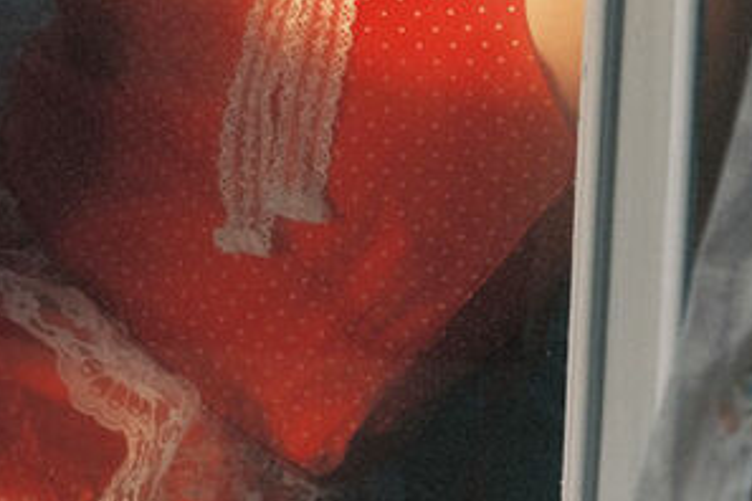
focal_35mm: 251
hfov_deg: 8.1
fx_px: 5243
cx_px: -170
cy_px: -213
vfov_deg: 5.4
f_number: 2.8
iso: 160
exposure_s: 1/125
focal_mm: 47
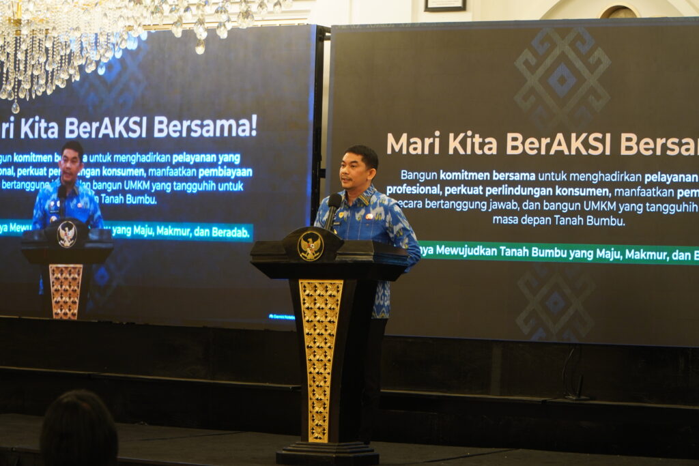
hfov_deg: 19.5
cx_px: 350
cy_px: 233
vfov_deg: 13.0
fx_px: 2039
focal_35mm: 105
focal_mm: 70
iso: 320
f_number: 4
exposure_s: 1/30
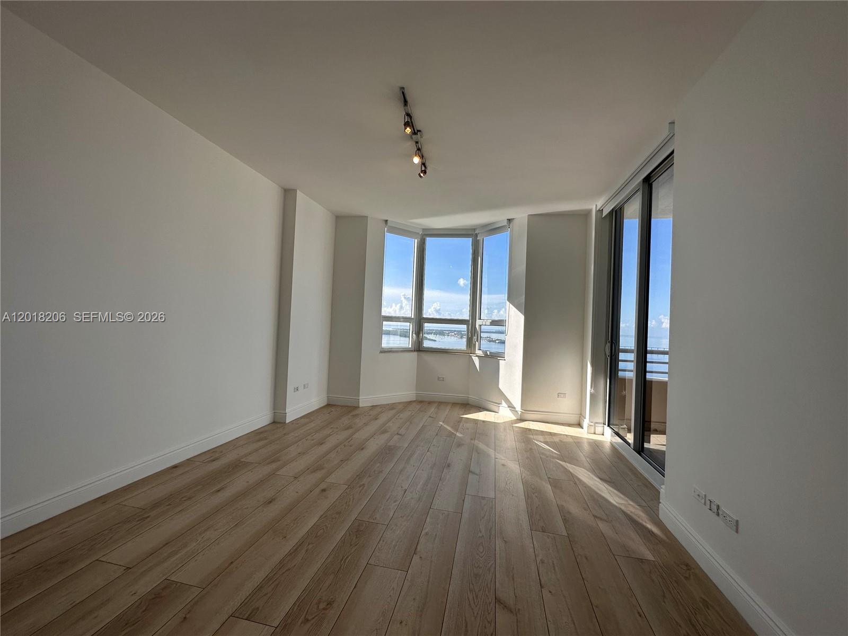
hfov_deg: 102.1
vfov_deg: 85.7
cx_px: 424
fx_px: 343
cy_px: 318
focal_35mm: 14
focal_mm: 2.22
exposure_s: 1/640
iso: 40
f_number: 2.2
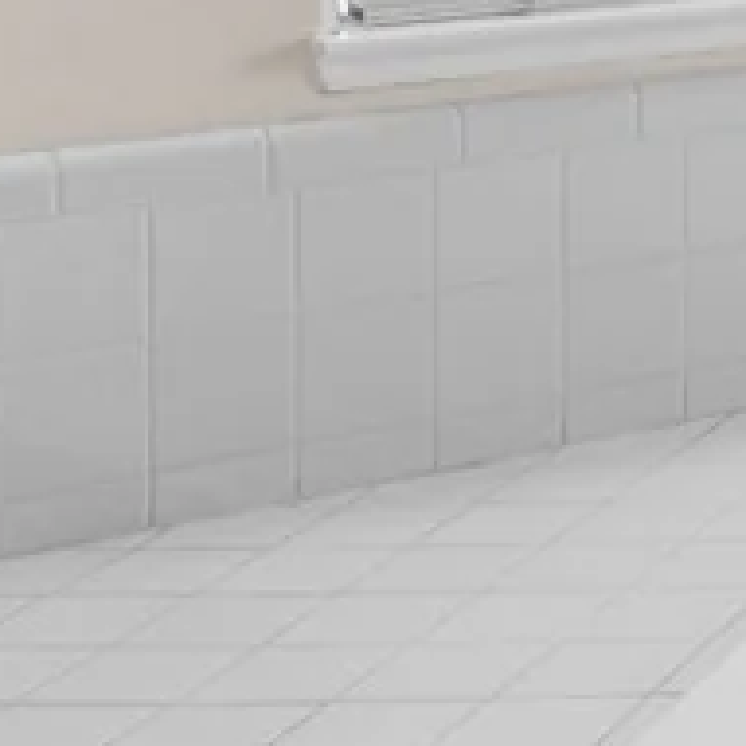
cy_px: -393
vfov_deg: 14.2
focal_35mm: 114
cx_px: 1832
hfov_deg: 12.0
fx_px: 2780
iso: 500
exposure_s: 1/60
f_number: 8
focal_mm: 25
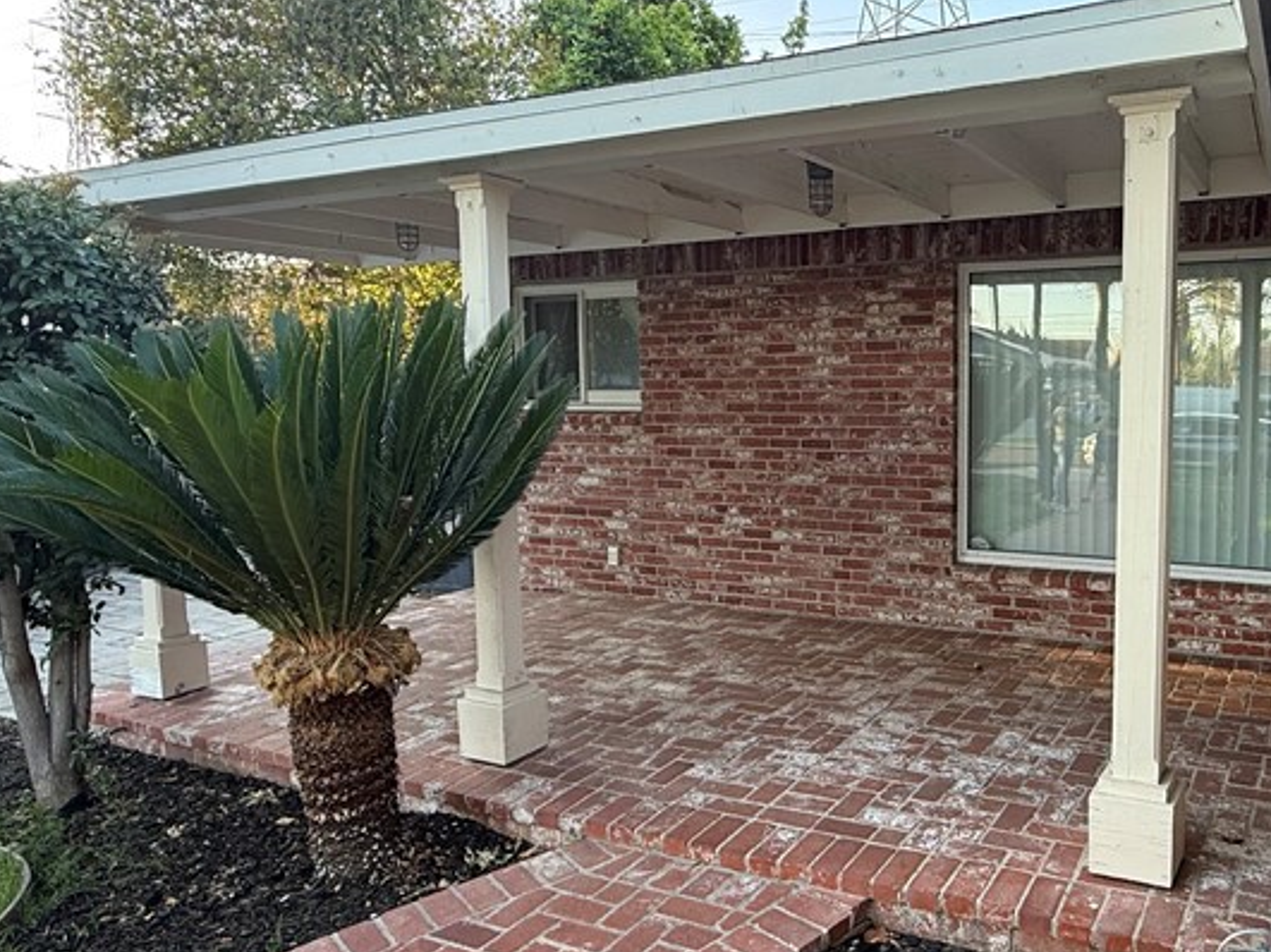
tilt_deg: -3.5
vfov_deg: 51.3
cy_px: 476
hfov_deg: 63.2
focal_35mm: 27
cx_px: 874
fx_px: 991
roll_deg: +1.1
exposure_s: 1/99
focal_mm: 2.22
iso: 64
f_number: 2.2
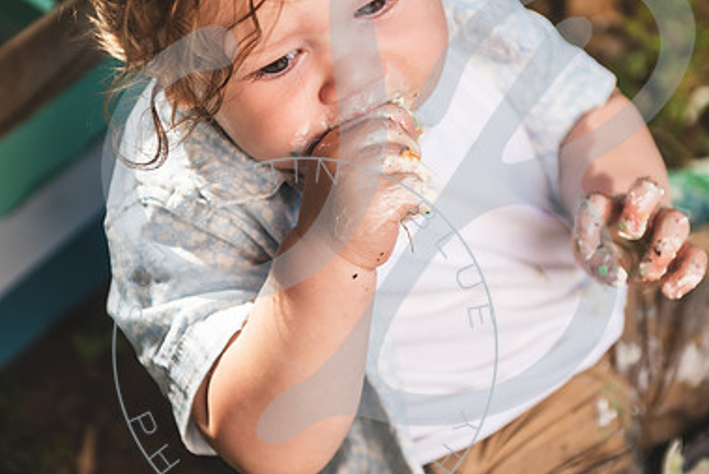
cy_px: 192
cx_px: 398
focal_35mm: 107
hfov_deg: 19.1
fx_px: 2108
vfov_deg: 12.8
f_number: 2.8
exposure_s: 1/800
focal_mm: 70
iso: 100
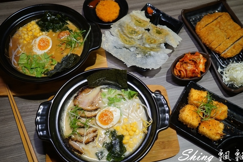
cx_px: 127
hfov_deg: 55.8
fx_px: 229
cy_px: 81
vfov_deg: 38.9
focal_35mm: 34
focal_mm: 32
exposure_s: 1/60
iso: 640
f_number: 5
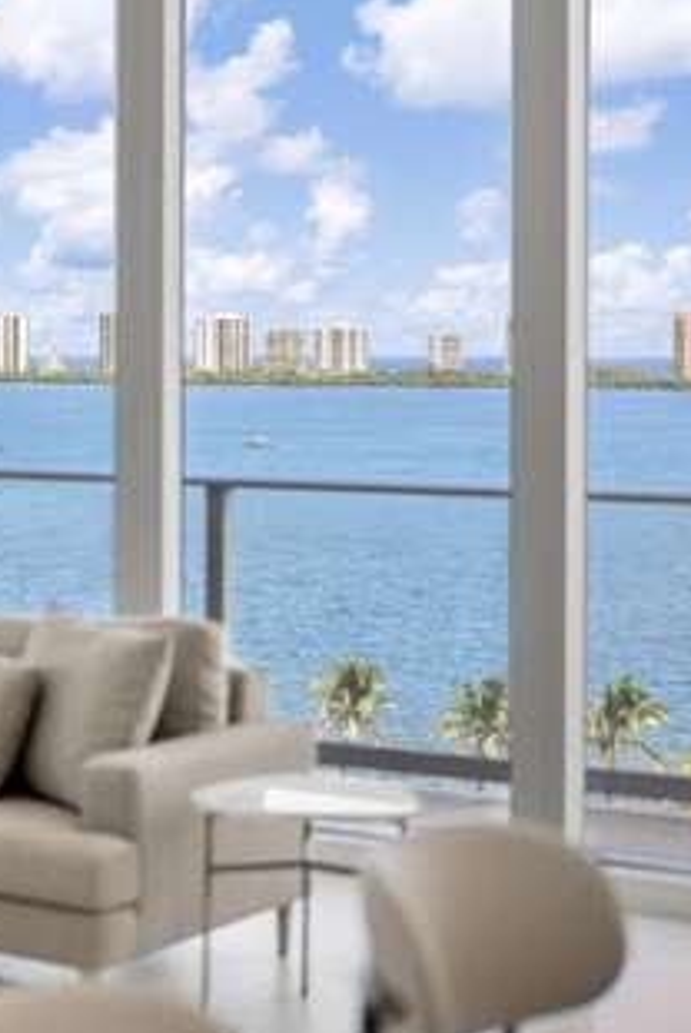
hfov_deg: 17.3
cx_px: -23
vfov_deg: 26.3
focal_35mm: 77
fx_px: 2212
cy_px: 523
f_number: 2
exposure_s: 1/125
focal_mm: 50
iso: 64
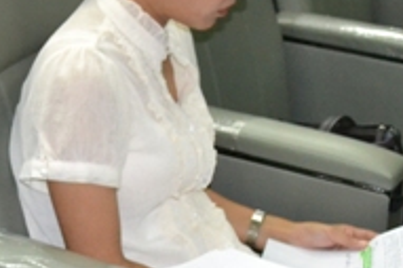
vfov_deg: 12.7
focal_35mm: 106
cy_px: -23
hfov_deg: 18.7
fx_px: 1186
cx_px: -19
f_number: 3.5
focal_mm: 18
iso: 2800
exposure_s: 1/60
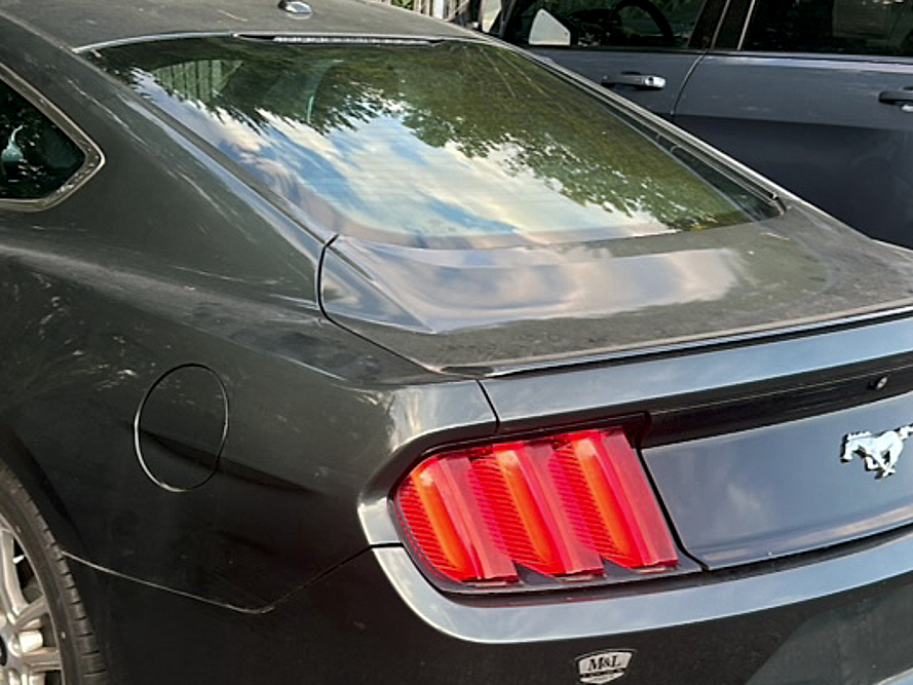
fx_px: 1187
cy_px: 511
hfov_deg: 42.0
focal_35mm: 45
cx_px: 407
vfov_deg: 31.6
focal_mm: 6.86
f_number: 1.78
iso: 64
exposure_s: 1/107
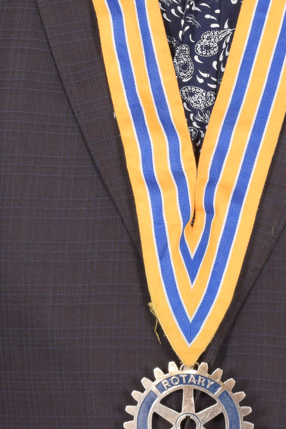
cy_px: -41
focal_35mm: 190
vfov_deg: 10.7
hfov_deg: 7.2
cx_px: 192
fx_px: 2264
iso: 100
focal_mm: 40
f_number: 13
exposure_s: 1/160
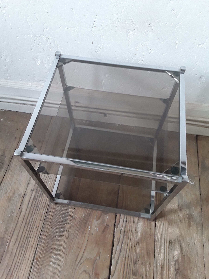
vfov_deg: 65.3
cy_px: 140
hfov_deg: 51.4
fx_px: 217
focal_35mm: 27
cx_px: 104
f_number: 1.9
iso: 125
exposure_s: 1/33
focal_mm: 2.91
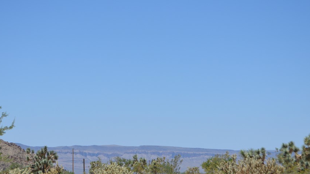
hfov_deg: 19.3
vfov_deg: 10.9
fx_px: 910
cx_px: 142
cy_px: 126
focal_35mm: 111
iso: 400
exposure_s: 1/2000
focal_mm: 55
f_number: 7.1
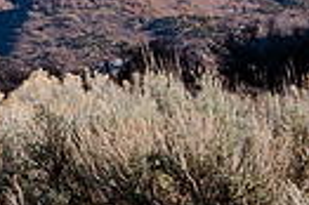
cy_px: 121
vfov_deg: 7.0
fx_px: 1672
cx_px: -112
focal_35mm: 195
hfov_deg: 10.3
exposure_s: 1/200
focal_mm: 32
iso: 500
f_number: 10
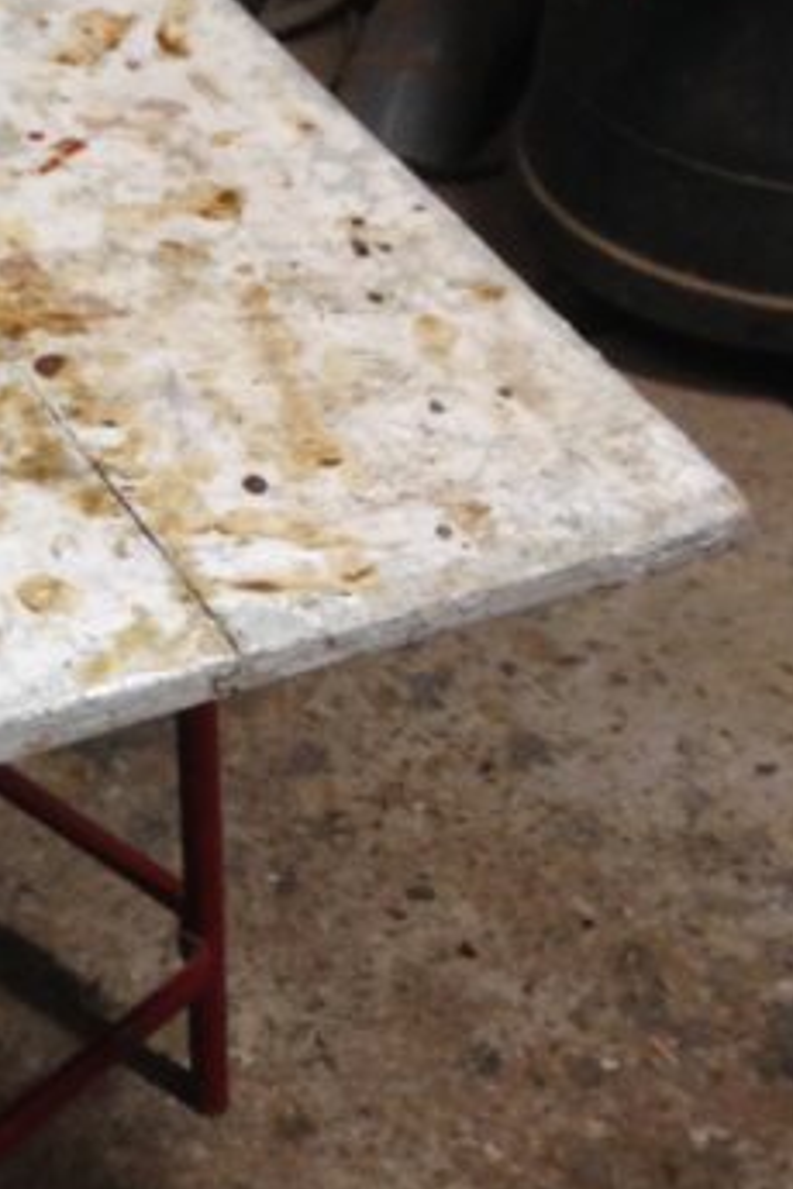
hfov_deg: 13.0
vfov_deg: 19.9
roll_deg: +0.9
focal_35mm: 102
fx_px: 3370
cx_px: -228
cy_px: 837
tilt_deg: -44.3
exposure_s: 1/20
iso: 125
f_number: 2.4
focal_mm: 4.12
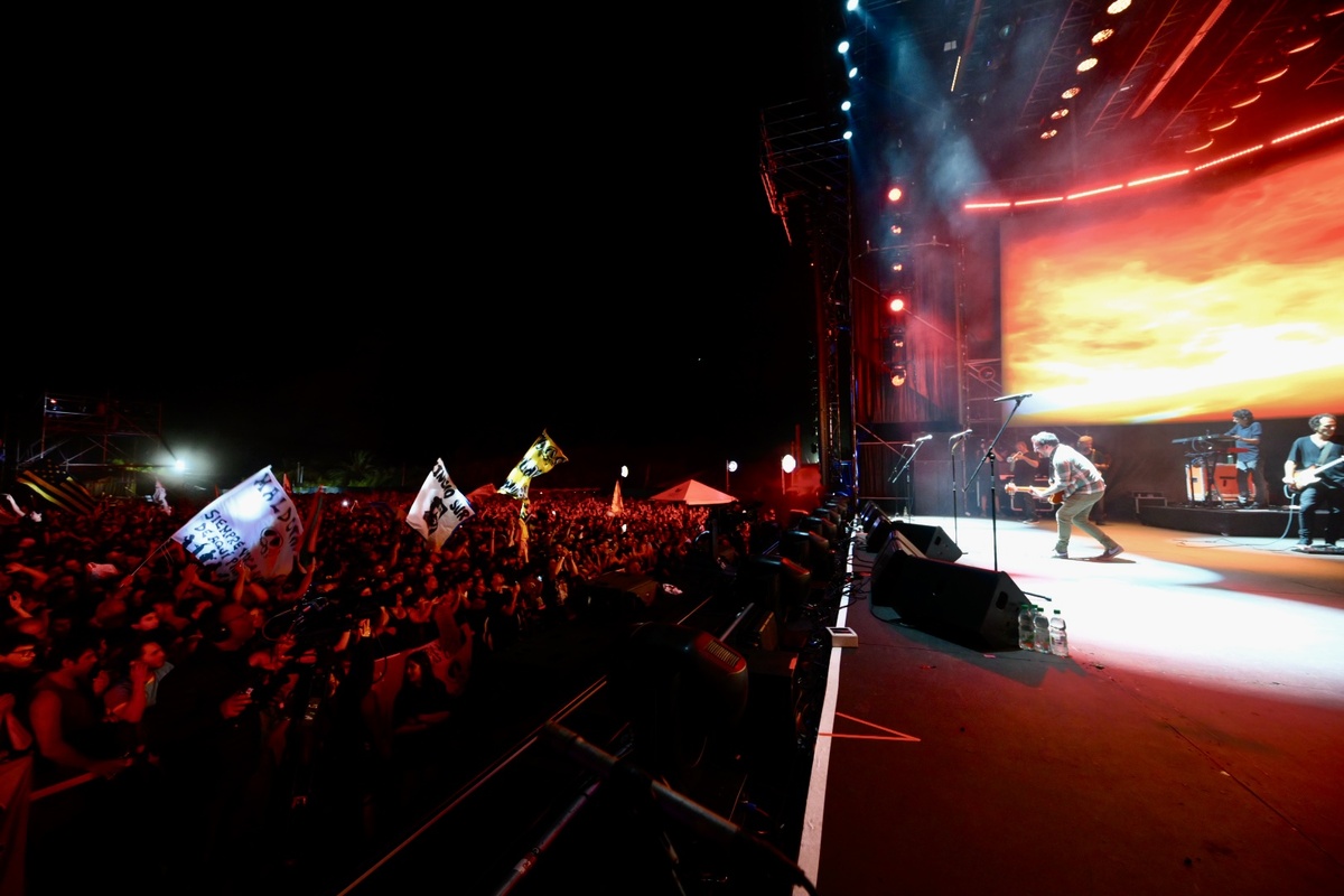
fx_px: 523
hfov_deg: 104.3
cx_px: 672
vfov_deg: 81.2
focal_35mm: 14
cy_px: 448
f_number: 5.6
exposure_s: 1/50
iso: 5000
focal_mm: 14
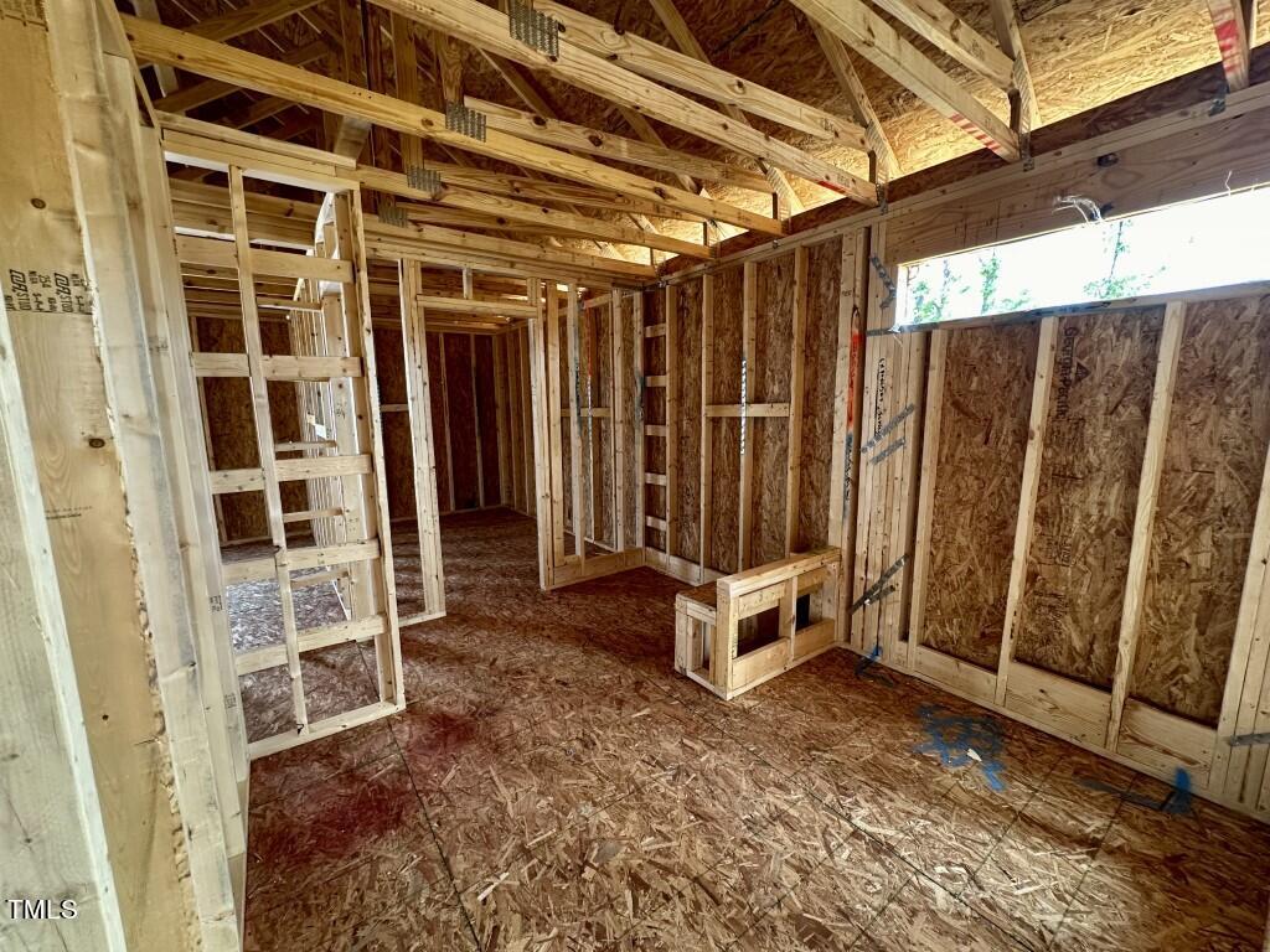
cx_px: 635
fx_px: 514
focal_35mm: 14
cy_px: 476
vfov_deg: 85.7
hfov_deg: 102.1
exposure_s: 1/99
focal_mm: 2.22
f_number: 2.2
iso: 200
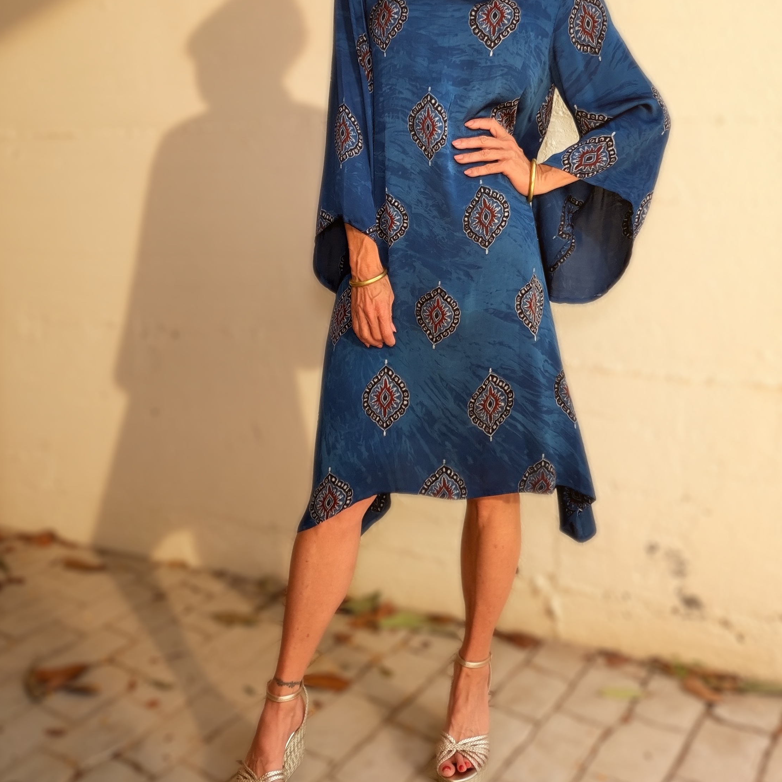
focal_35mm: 36
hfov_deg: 46.0
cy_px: 291
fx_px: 920
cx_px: 385
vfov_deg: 45.6
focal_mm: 2.71
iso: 25
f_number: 1.9
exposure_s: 1/296
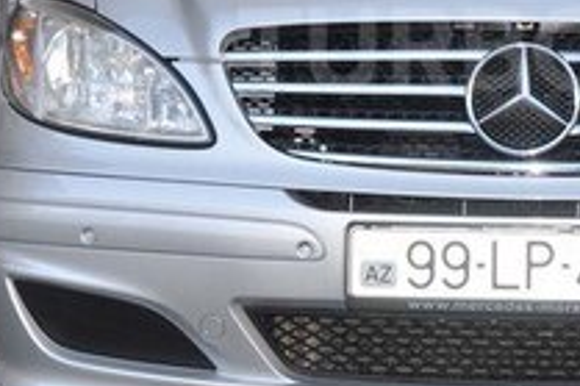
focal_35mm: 142
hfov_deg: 14.3
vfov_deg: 9.6
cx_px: 522
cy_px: 50
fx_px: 2286
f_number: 6.3
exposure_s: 1/200
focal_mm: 30
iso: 200
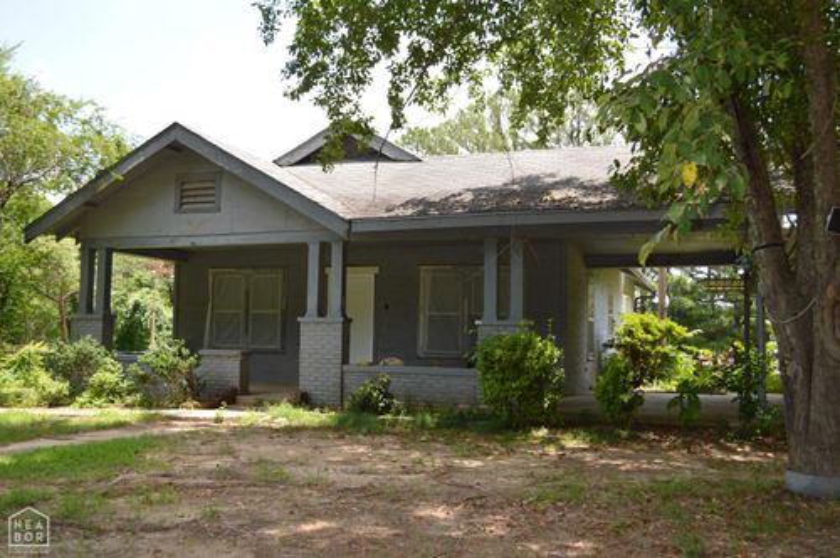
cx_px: 420
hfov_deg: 57.3
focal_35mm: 33
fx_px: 769
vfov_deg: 39.9
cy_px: 279
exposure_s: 1/200
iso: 100
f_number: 4.5
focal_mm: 22
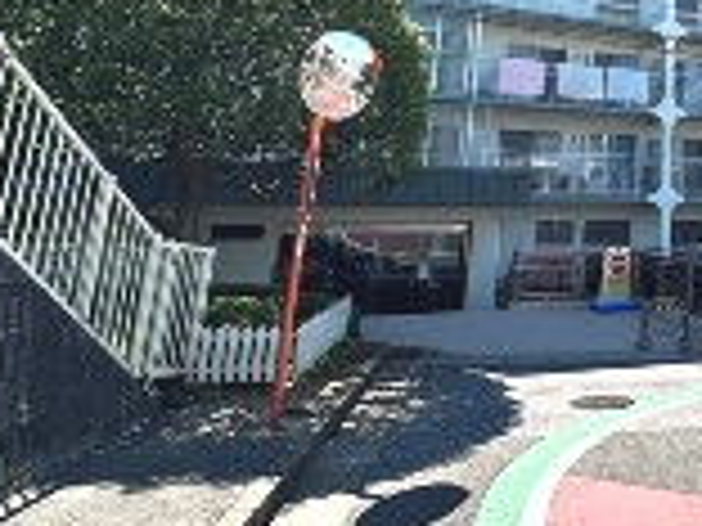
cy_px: 13
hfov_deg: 44.2
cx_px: 693
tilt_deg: +13.7
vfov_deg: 36.2
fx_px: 730
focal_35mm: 36
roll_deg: -0.4
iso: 40
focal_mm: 2.22
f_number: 2.2
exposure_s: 1/779
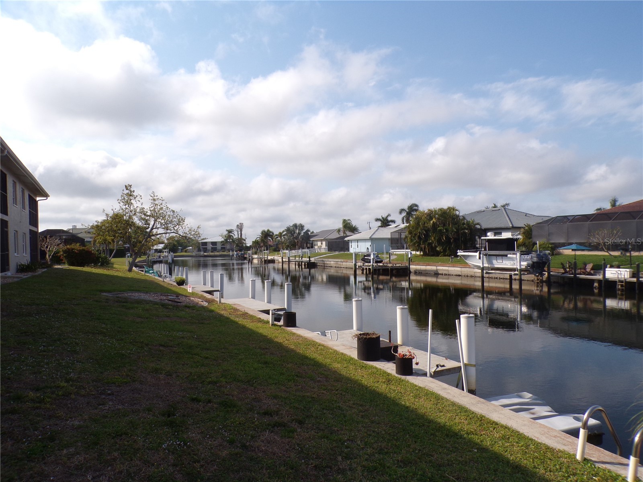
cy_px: 241
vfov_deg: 56.8
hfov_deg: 71.6
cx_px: 322
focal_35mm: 24
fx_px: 446
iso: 80
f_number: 5.8
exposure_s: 1/400
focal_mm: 4.3
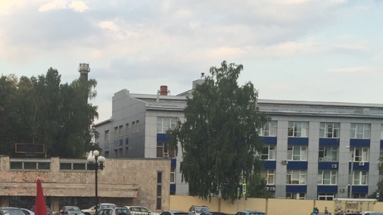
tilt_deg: -4.2
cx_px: 87
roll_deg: -0.9
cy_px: 235
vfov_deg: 18.1
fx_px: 650
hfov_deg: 32.1
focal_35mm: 64
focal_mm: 4.15
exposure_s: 1/380
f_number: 2.2
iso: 32
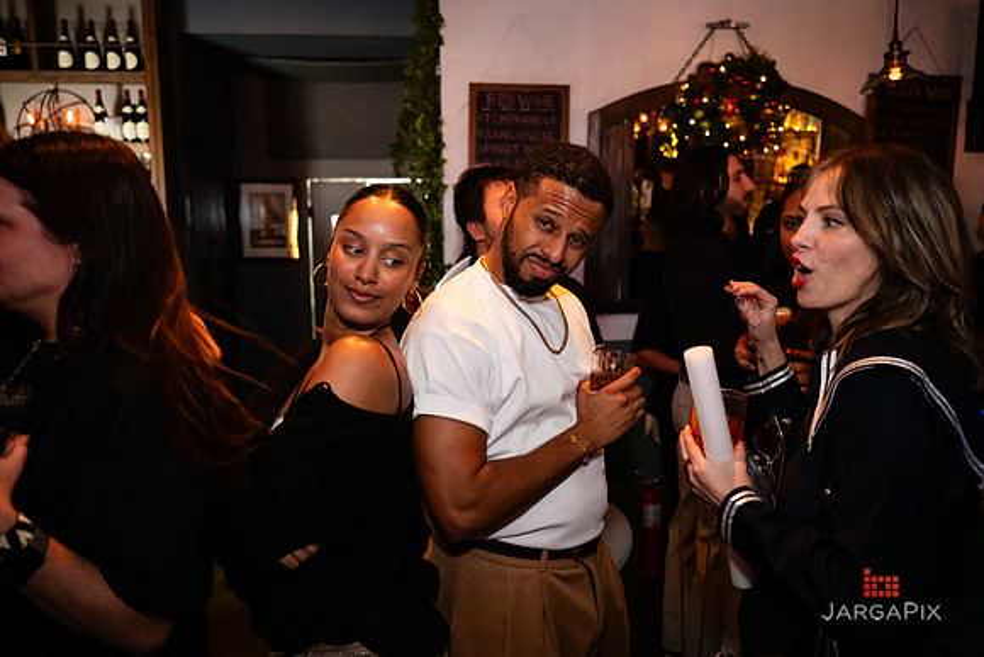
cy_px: 328
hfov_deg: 65.1
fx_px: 771
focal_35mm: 28
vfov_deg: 46.1
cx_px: 492
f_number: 2.8
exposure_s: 1/100
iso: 3200
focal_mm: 28
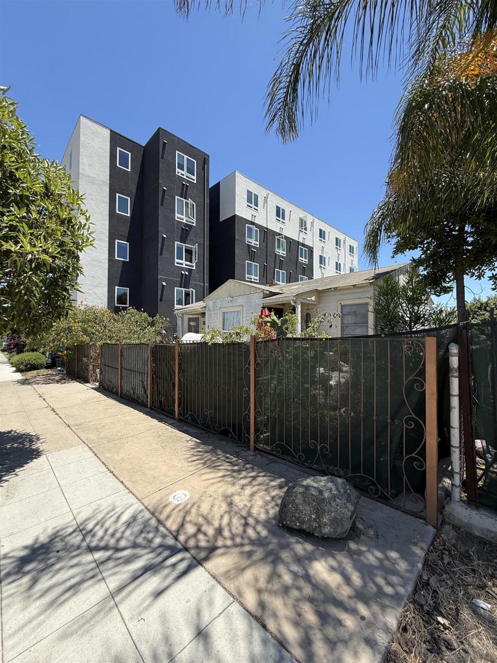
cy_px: 332
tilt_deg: +1.9
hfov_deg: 85.7
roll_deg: +0.3
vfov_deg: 102.1
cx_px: 248
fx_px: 268
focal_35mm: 14
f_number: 2.2
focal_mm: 2.22
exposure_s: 1/841
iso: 50
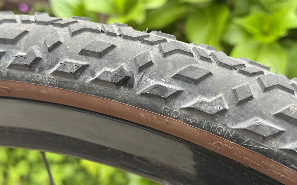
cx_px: 148
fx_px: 413
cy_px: 81
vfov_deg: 25.3
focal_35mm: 51
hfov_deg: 39.6
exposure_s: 1/75
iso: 100
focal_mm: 6.76
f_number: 1.78
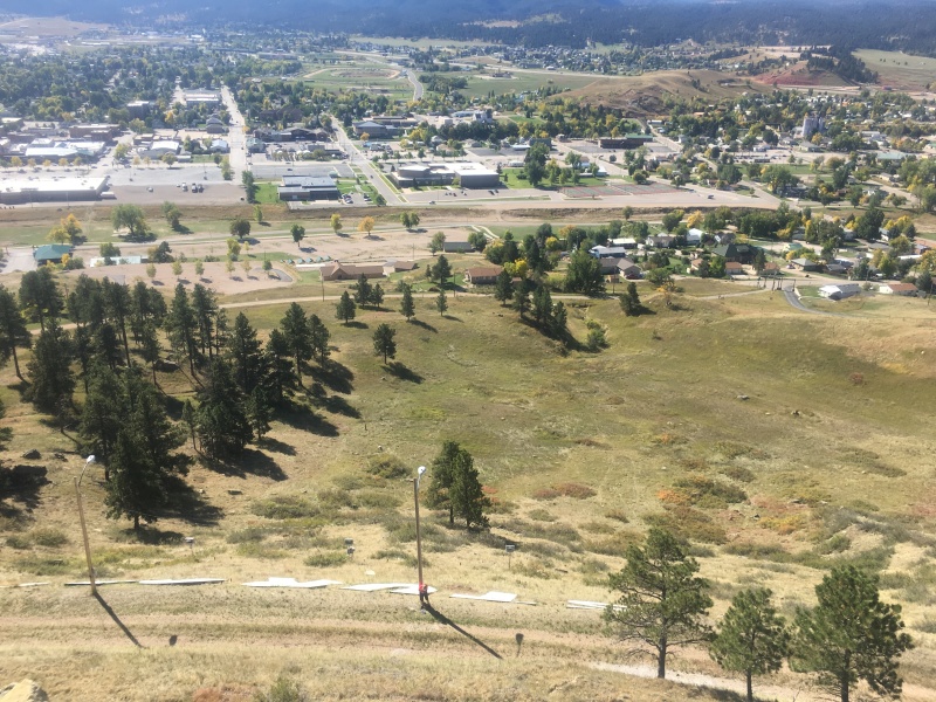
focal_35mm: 29
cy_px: 351
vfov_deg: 48.2
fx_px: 784
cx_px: 468
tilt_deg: -22.2
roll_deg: -0.9
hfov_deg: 61.7
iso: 25
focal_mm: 4.15
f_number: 2.2
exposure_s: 1/927
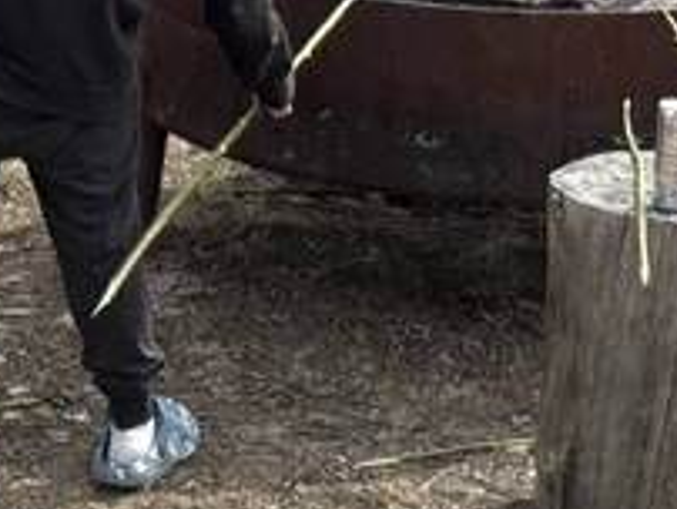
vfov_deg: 6.1
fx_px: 4758
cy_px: -191
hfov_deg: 8.1
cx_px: 164
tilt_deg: -15.1
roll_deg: -1.6
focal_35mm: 243
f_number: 1.78
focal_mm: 6.76
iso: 64
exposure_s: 1/1637
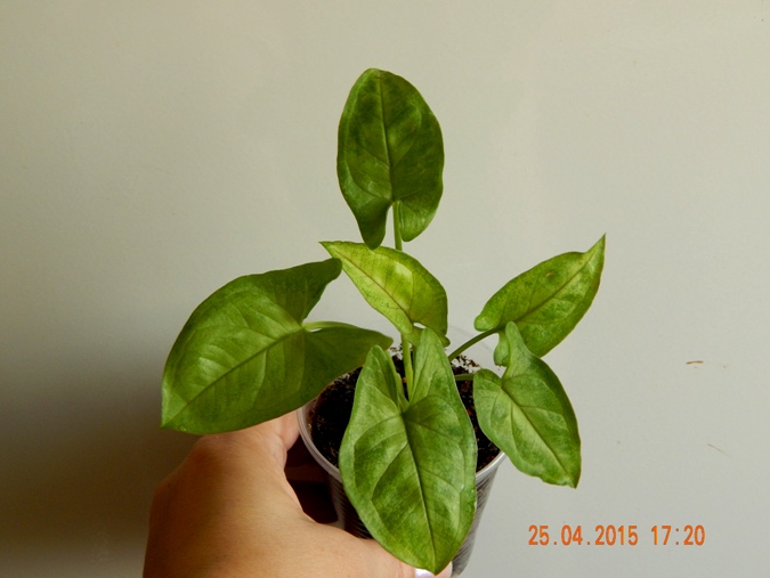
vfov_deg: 25.7
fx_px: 1269
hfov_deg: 33.8
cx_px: 374
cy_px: 298
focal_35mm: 57
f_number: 3.8
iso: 200
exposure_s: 1/30
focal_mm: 9.7
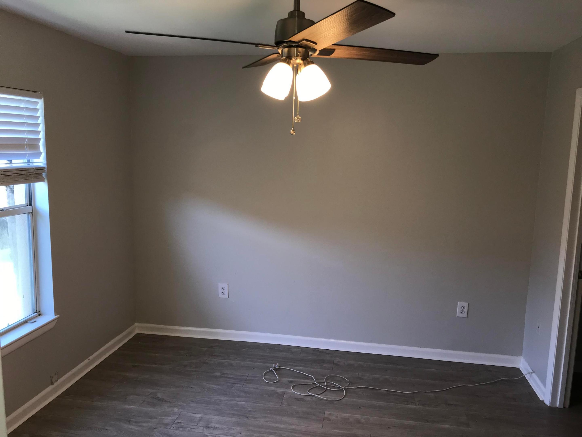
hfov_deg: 63.4
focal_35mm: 28
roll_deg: -1.3
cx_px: 291
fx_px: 471
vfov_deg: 49.7
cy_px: 218
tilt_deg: -6.9
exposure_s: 1/50
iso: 20
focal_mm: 3.99
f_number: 1.8
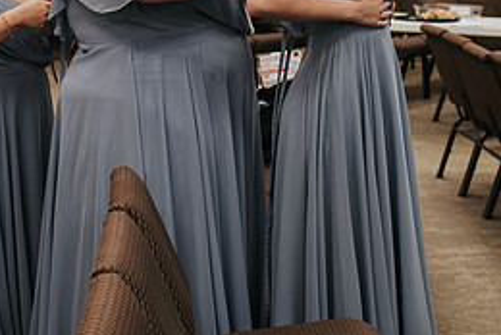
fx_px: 1435
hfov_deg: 19.8
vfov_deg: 13.1
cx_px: 204
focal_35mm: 103
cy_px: -7
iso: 450
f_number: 2.8
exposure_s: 1/125
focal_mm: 35
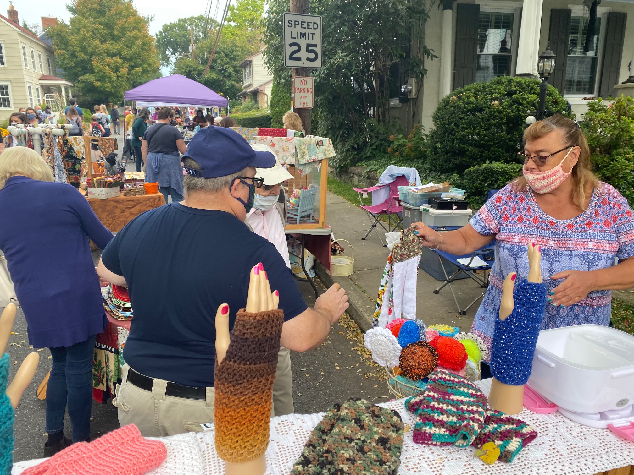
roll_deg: +1.3
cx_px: 317
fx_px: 476
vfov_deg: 53.1
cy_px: 238
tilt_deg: -13.3
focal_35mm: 26
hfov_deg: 67.3
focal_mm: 4.25
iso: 32
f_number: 1.8
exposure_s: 1/239
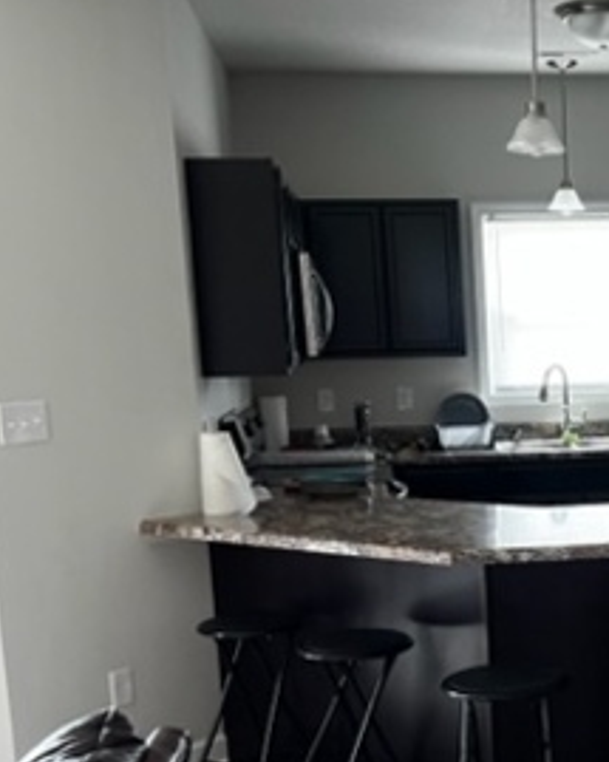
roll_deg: +0.7
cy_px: 585
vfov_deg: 29.5
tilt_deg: -11.0
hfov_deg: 22.9
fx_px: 1420
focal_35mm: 63
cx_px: 649
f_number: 1.5
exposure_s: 1/60
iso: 125
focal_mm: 5.7
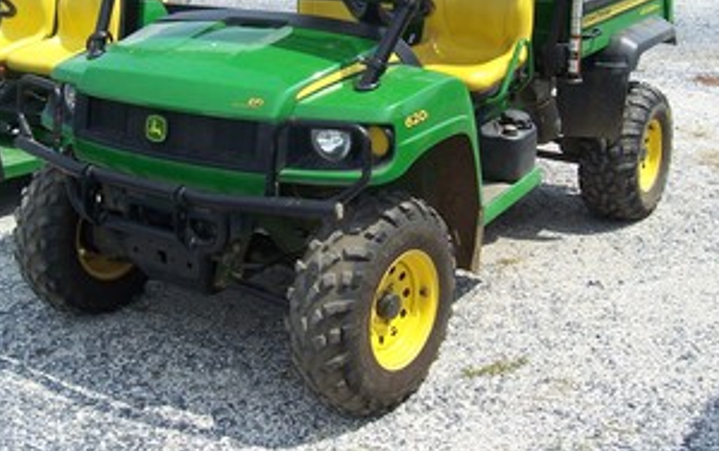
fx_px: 961
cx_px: 362
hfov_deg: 41.0
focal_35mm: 49
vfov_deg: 26.0
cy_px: 101
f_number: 5.6
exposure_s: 1/350
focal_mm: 5.6
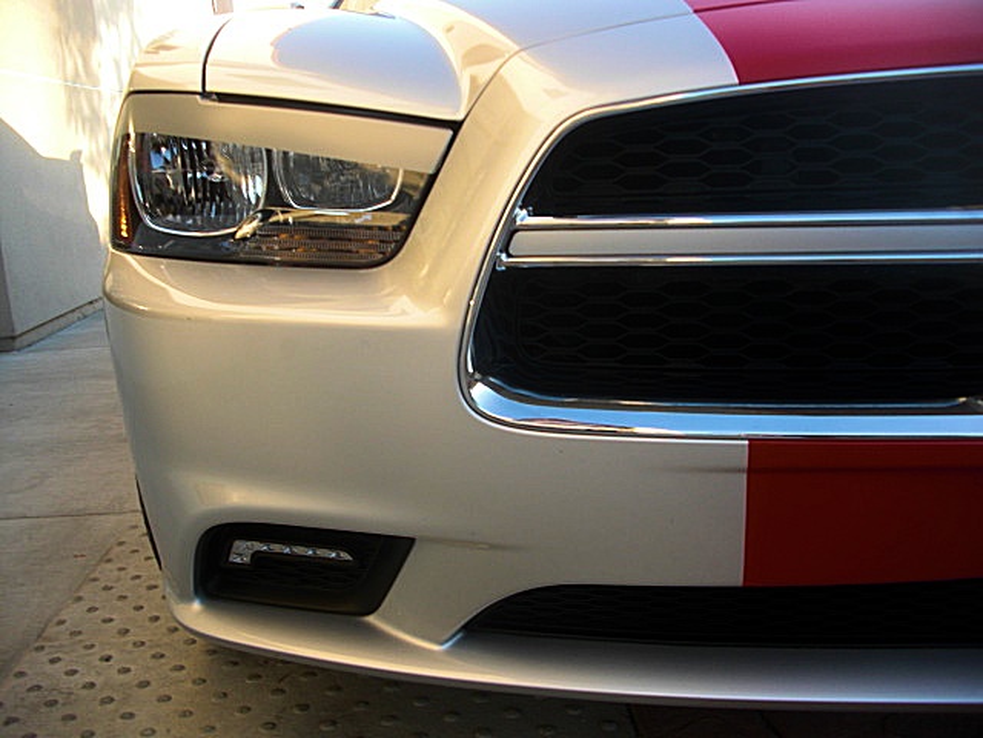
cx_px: 492
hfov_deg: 51.4
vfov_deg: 39.7
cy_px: 369
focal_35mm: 36
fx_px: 1022
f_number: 2.8
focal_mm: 6.3
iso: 50
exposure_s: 1/100
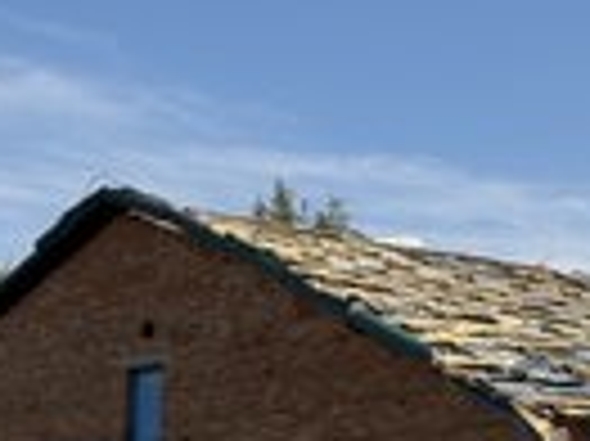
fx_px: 2503
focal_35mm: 147
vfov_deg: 10.1
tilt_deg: +9.3
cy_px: 288
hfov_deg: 13.2
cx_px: 658
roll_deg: -0.5
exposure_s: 1/7092
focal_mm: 6.76
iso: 64
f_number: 1.78
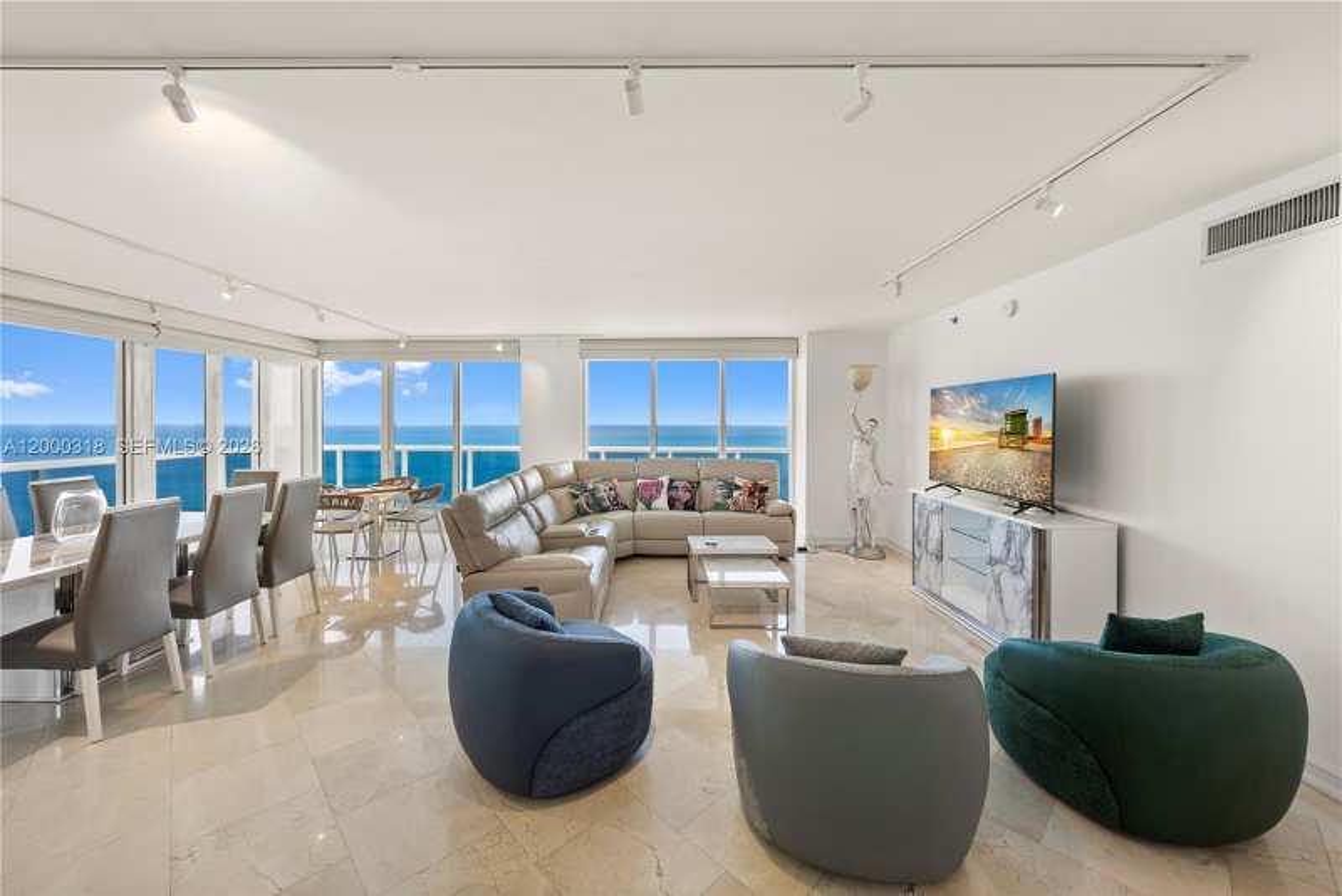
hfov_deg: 108.3
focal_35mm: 13
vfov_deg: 85.5
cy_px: 448
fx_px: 485
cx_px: 671
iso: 400
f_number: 8
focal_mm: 13
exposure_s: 1/50
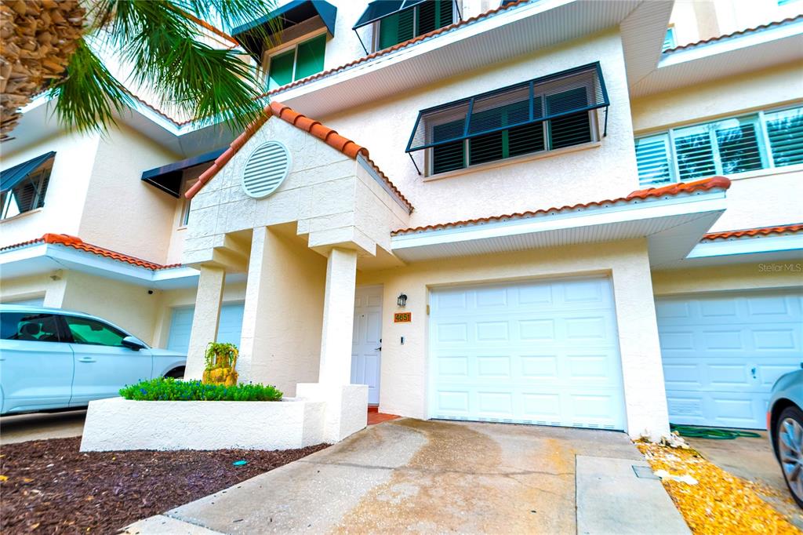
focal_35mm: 15
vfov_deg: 77.3
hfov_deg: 100.4
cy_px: 268
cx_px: 402
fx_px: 334
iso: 100
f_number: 5.6
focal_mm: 10
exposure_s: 1/400
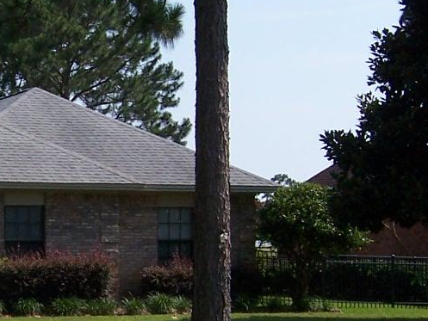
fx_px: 1274
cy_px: 201
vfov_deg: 14.4
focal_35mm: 103
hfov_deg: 18.1
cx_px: -86
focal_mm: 5.5
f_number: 4
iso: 80
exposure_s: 1/750
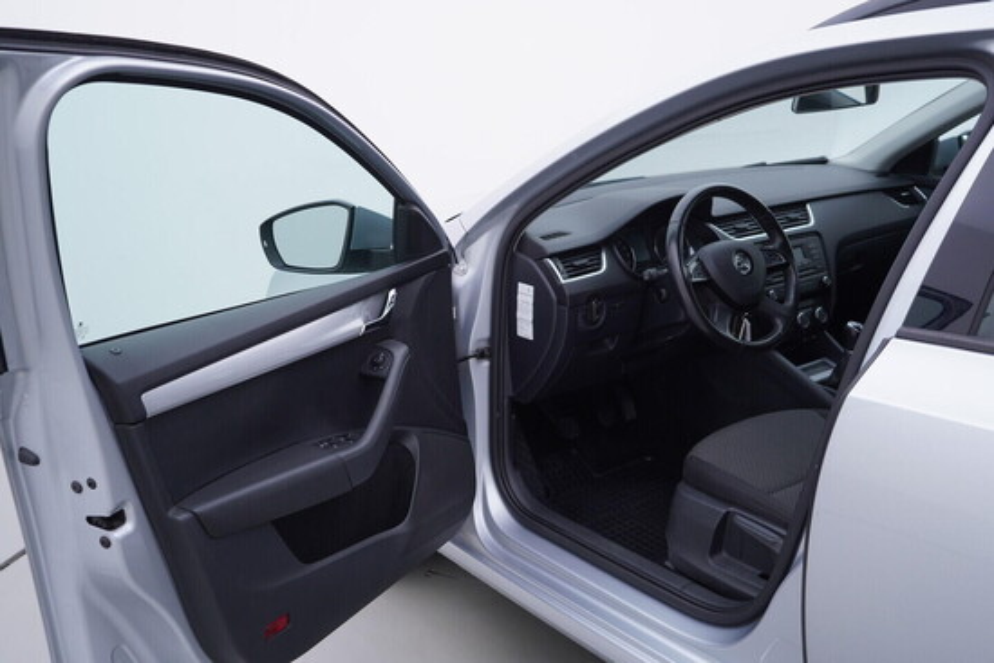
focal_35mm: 36
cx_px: 497
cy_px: 332
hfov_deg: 53.1
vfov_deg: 36.9
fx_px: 994
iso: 125
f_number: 3.5
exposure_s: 1/60
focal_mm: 24
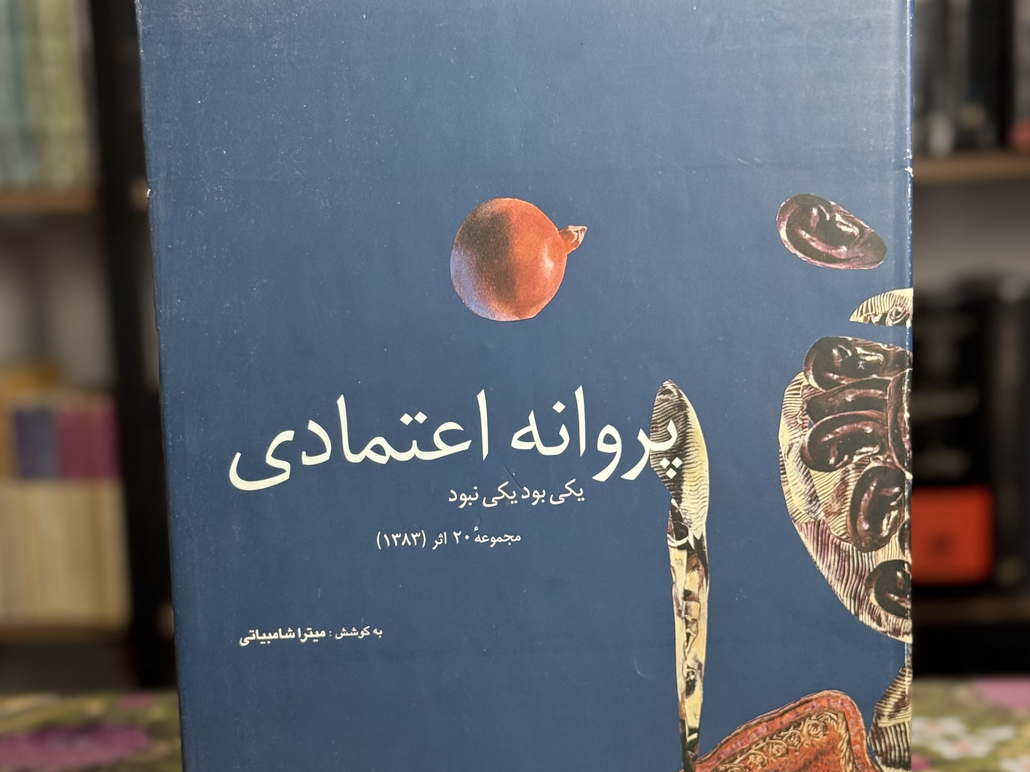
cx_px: 511
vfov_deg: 22.5
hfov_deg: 29.8
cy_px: 520
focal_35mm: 65
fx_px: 1934
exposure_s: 1/100
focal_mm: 6.76
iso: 125
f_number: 1.78
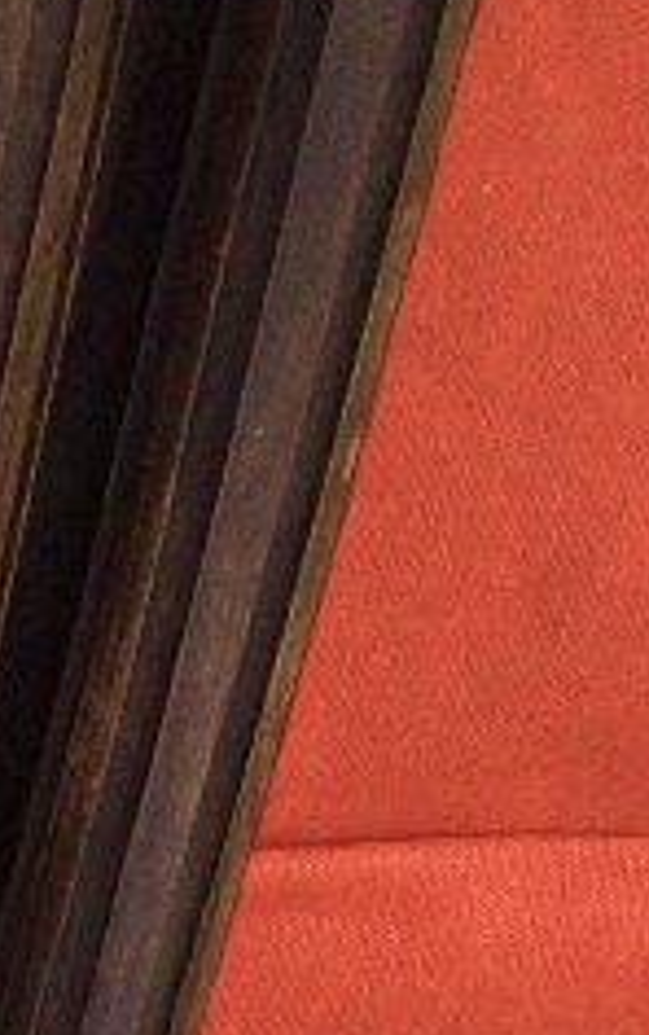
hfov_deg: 7.3
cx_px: -1057
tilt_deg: -47.1
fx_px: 4715
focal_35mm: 167
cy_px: 1653
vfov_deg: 11.9
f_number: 2.4
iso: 25
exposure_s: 1/397
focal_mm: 3.3
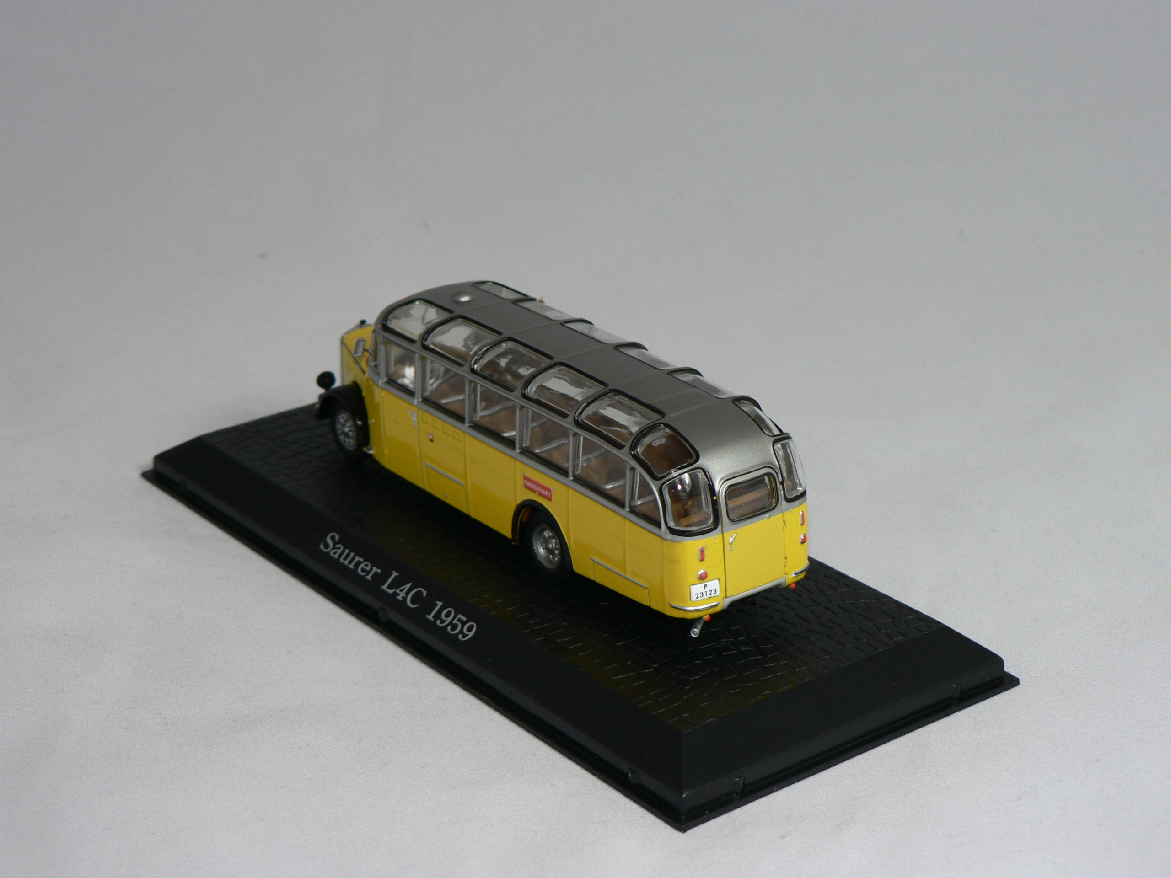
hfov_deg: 24.7
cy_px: 439
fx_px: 2672
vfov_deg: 18.7
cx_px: 586
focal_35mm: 79
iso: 80
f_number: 3.2
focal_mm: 13.1
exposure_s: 1/60
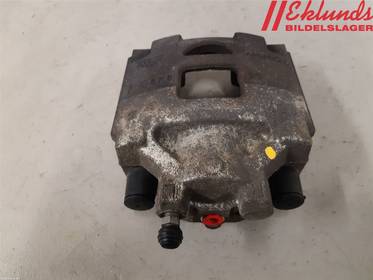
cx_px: 186
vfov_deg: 53.1
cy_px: 140
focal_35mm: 26
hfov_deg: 67.3
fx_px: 280
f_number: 1.7
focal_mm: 3.93
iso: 250
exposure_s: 1/50
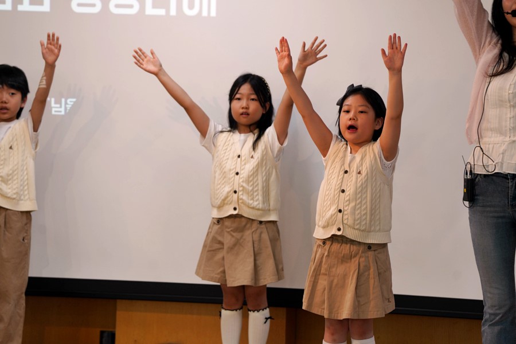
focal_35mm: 200
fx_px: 2866
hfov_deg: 10.3
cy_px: 172
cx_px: 258
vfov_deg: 6.9
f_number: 4
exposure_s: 1/250
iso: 640
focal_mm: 200
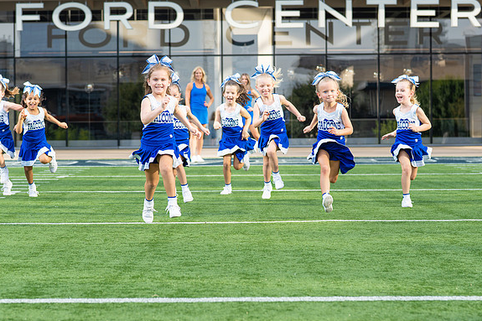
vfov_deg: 12.4
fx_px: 1472
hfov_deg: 18.6
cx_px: 211
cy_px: 160
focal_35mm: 110
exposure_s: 1/1000
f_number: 2.8
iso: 125
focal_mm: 50
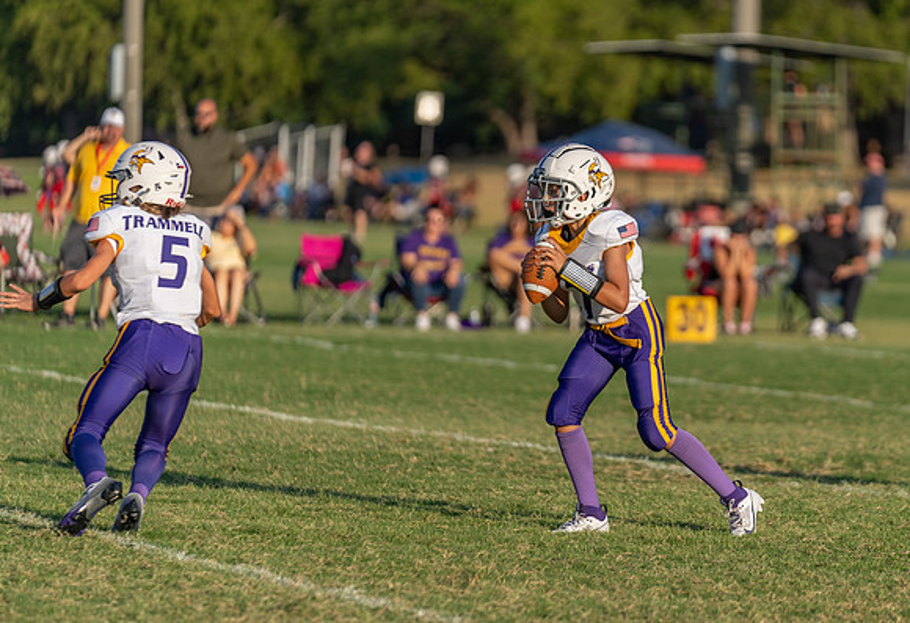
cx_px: 597
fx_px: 6628
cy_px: 286
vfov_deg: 5.4
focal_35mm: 260
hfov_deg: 7.9
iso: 100
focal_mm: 200
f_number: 2.8
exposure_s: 1/2000
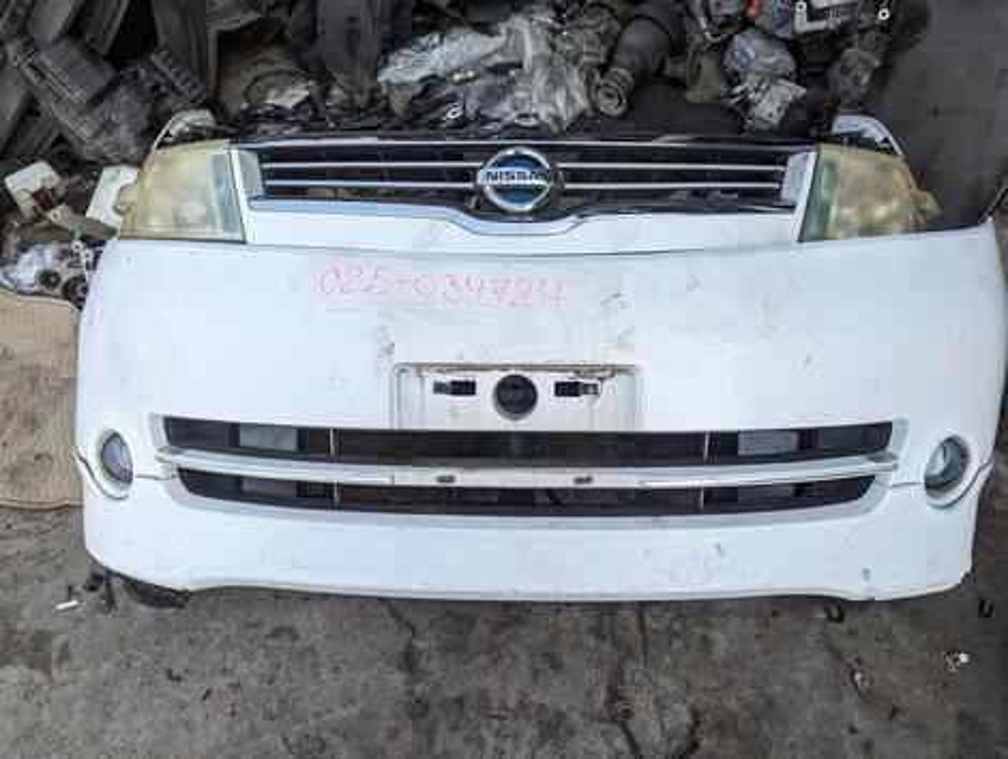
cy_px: 380
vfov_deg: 56.9
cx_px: 504
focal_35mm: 24
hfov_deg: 71.5
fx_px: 700
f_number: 1.85
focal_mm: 6.81
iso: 63
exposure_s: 1/1300
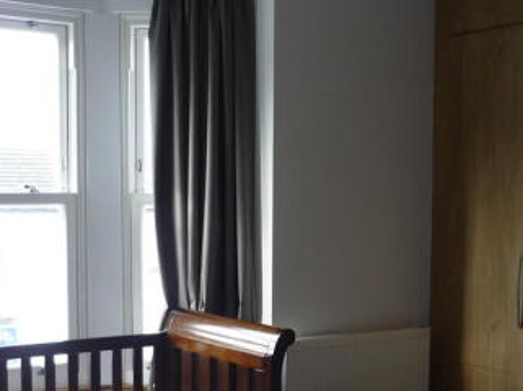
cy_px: 291
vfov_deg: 24.1
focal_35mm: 60
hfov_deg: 32.2
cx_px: 281
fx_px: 906
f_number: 2.8
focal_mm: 5.5
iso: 100
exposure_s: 1/30
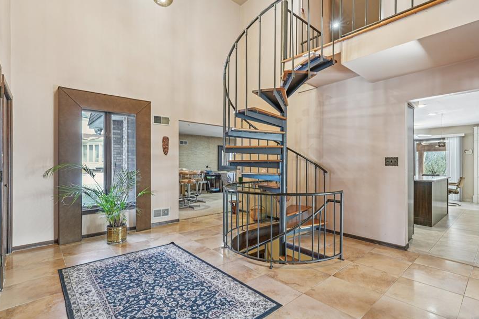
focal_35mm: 18
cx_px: 255
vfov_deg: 67.3
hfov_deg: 89.9
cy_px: 163
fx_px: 239
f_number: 8
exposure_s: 1/4
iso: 400
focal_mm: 16
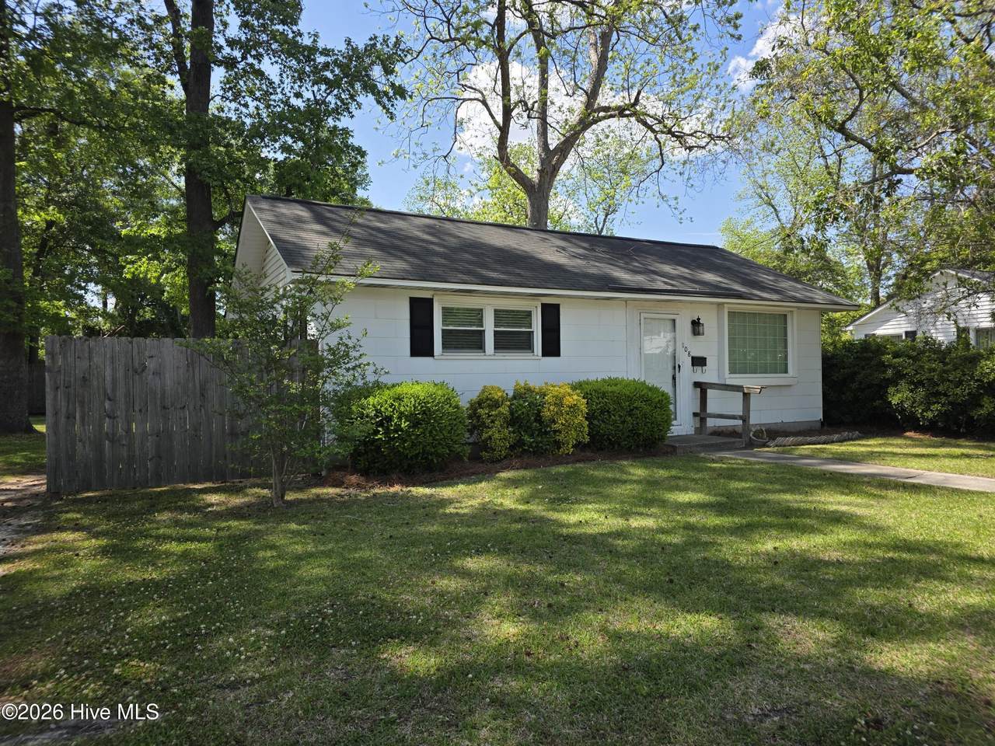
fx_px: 661
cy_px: 373
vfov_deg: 58.9
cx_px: 498
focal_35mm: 23
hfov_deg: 73.9
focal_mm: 6.3
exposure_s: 1/2497
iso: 80
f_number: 1.7
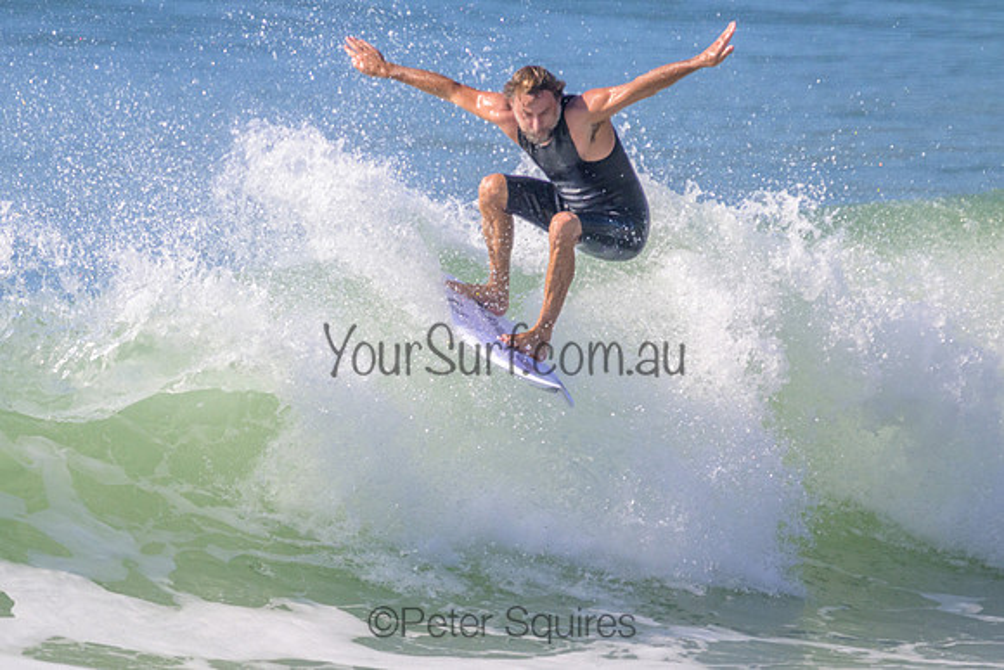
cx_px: 364
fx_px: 29324
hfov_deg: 2.0
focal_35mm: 1051
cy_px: 439
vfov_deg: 1.3
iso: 900
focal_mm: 800
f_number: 11
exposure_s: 1/2000
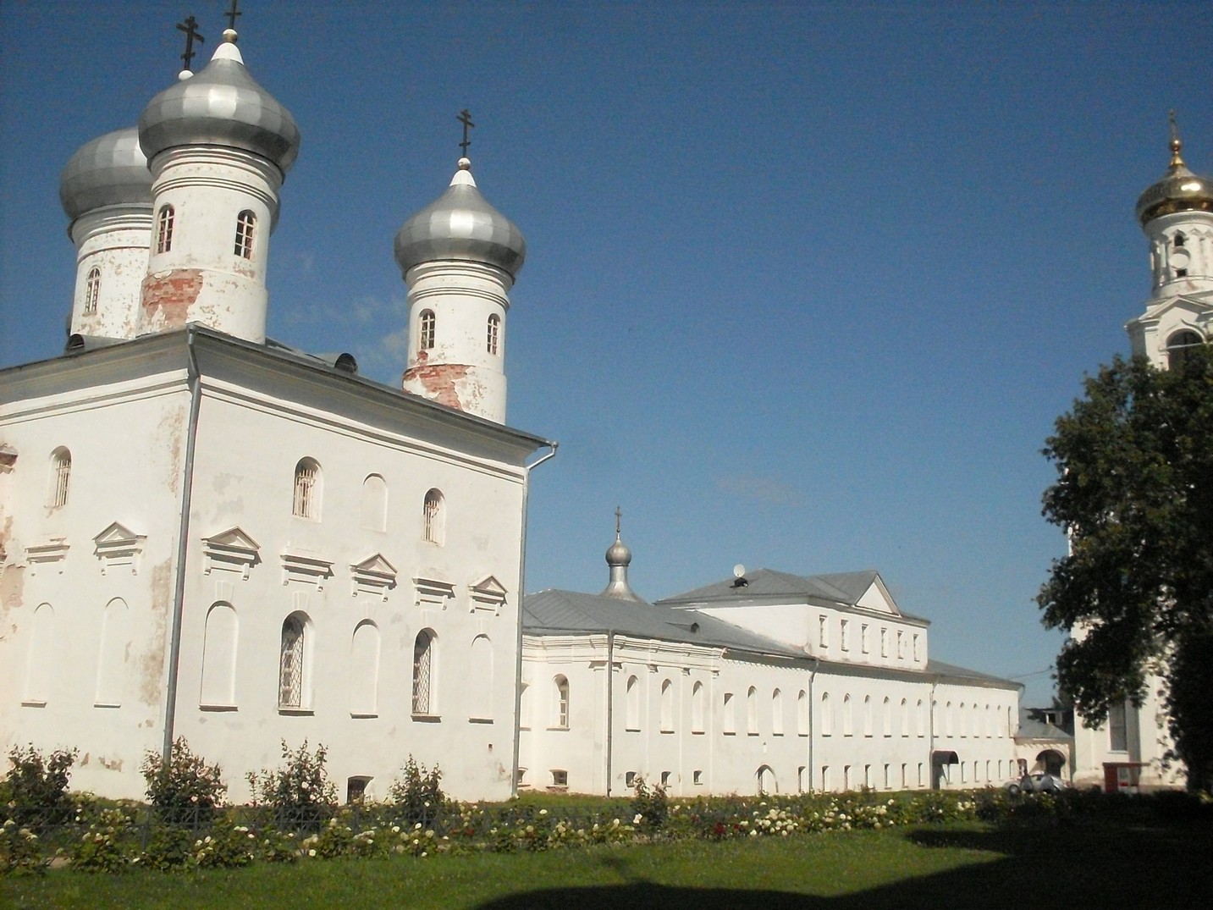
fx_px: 1332
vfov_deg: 37.7
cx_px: 606
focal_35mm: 38
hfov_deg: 49.0
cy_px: 455
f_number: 8.4
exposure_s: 1/2000
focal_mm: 6.3
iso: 400
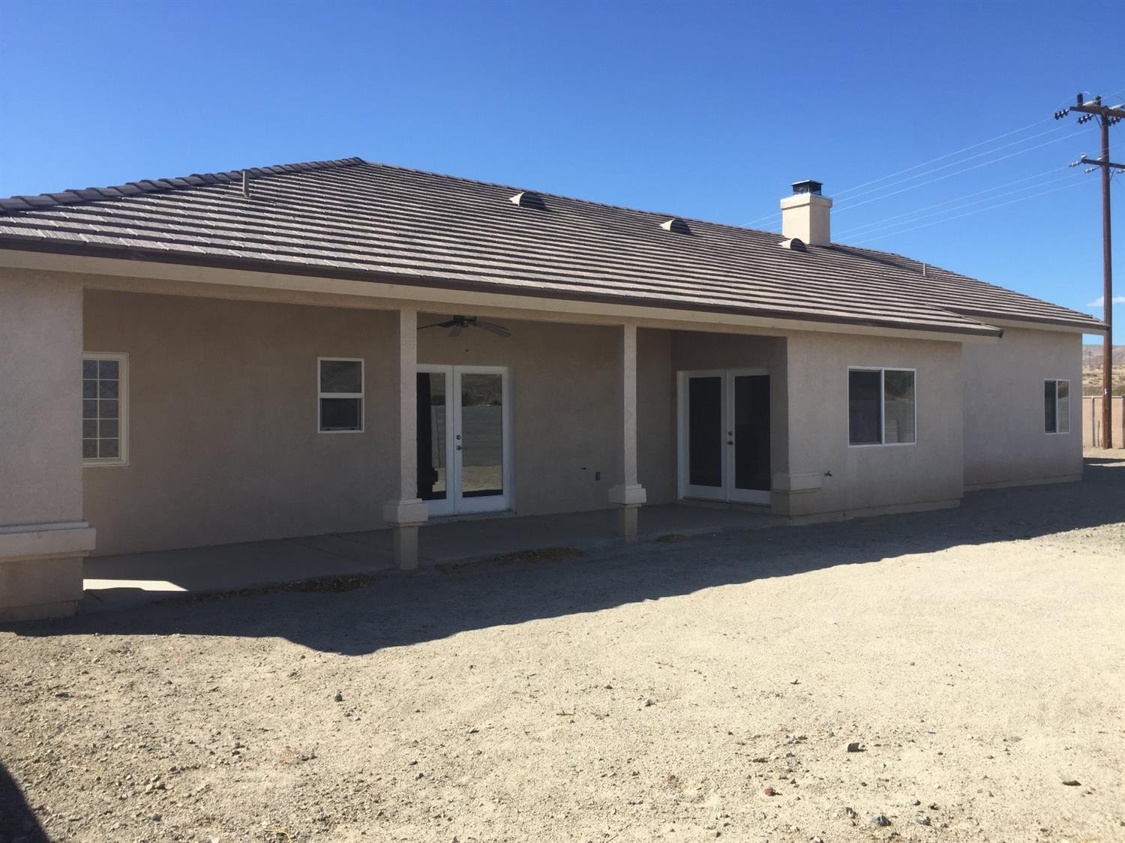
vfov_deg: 48.2
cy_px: 422
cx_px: 562
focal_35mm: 29
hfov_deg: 61.7
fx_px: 942
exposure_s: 1/1582
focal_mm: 4.15
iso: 32
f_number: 2.2
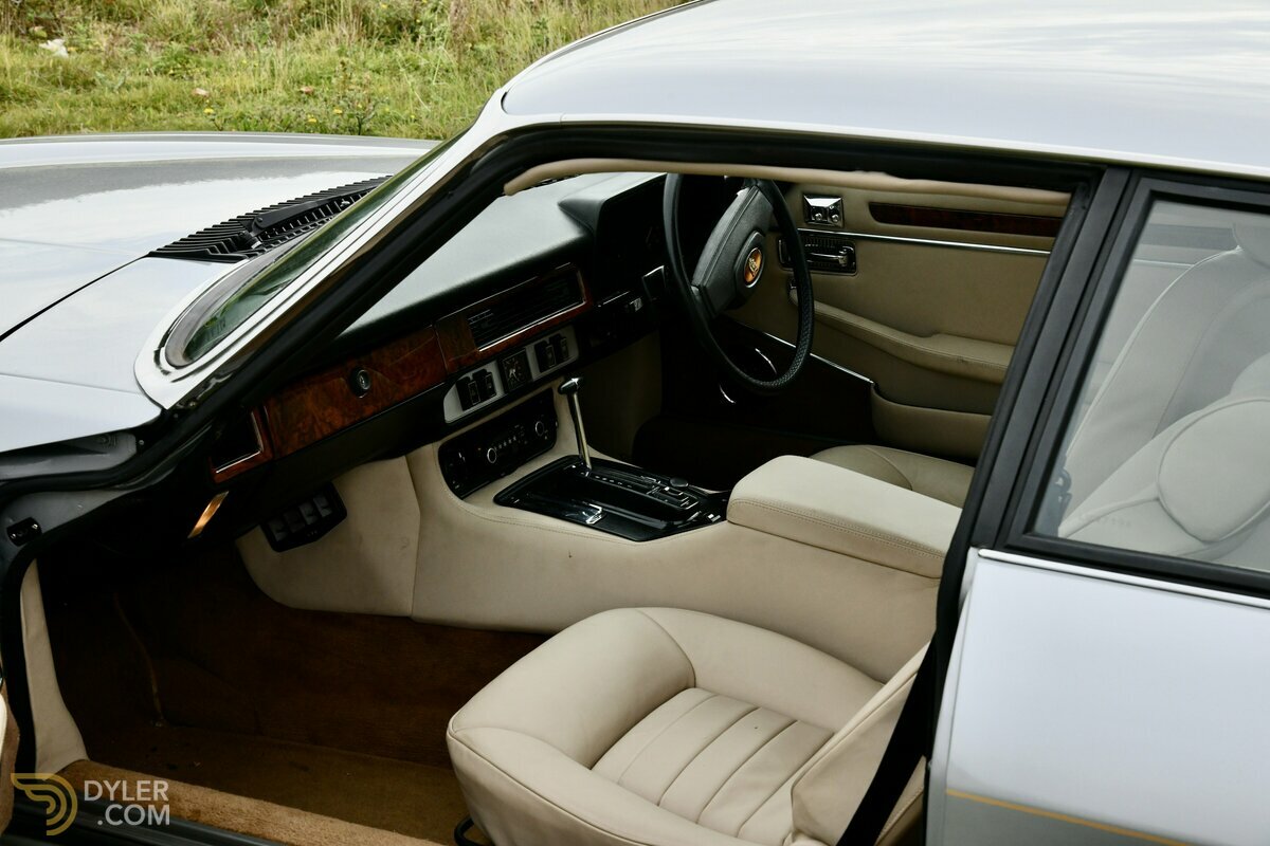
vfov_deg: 21.9
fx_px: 2187
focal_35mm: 62
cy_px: 423
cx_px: 635
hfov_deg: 32.4
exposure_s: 1/500
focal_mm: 62
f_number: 11
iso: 1250
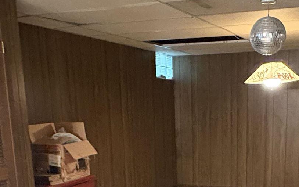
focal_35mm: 56
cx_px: 194
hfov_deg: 36.0
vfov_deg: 21.6
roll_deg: +1.2
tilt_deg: -14.5
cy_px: 220
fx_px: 456
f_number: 2.2
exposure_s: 1/30
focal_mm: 2.22
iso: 1250
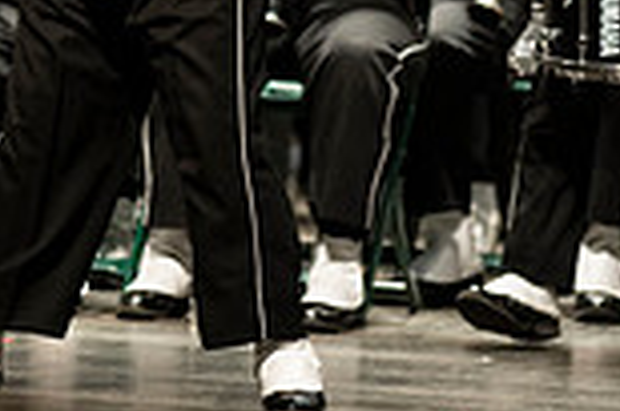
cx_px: 107
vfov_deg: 1.6
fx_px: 15090
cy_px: -181
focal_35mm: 878
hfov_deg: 2.4
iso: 3200
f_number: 2.8
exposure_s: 1/500
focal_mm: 300
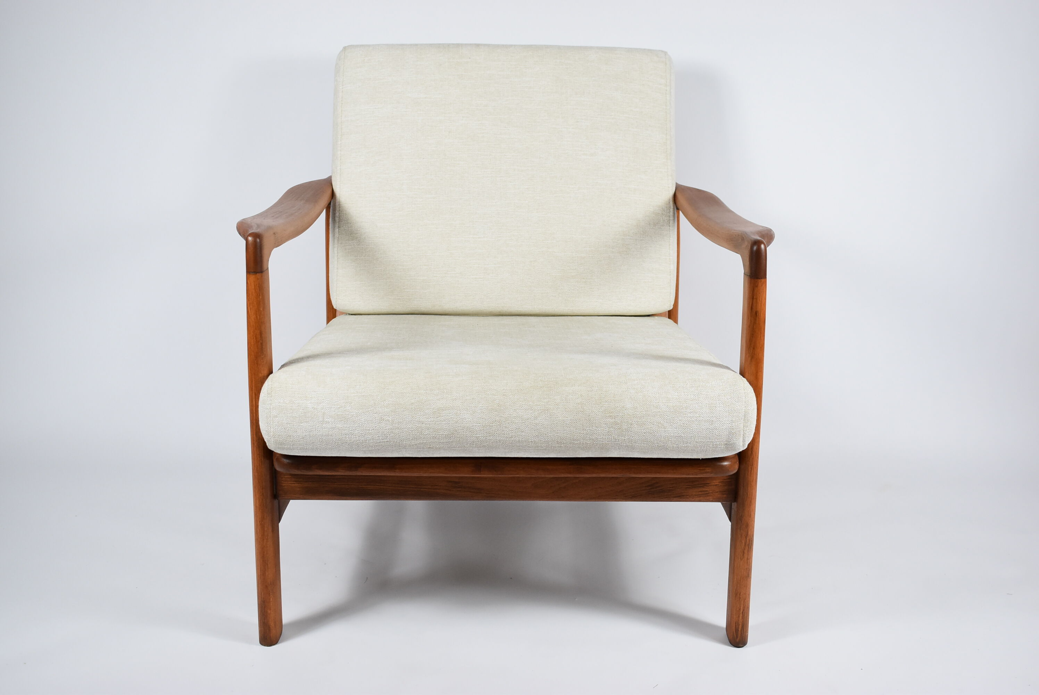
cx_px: 520
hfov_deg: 47.9
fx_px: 1170
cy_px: 348
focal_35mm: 40
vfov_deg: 33.1
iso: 800
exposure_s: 1/125
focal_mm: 27
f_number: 5.6
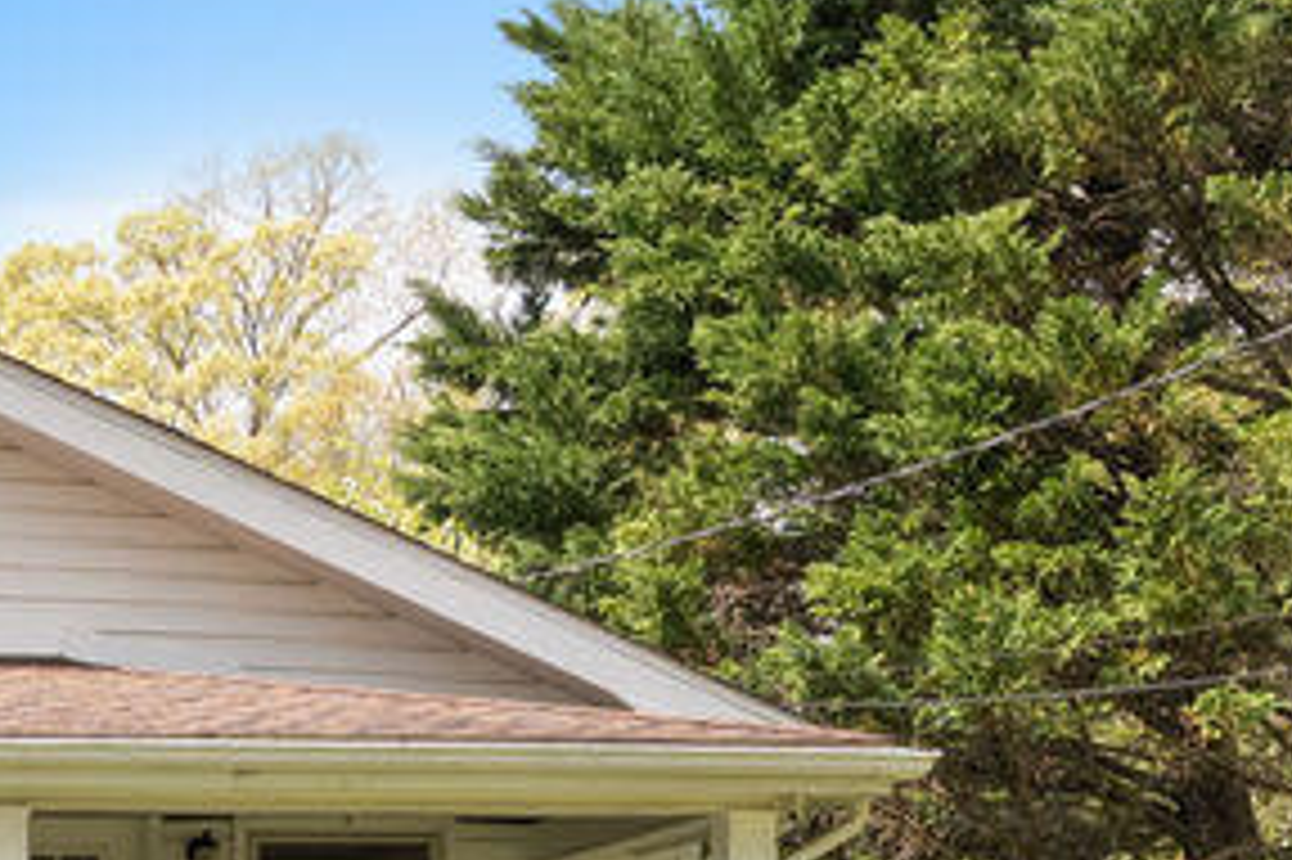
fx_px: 4483
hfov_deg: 15.3
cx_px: -590
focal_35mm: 125
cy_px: 1078
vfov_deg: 10.7
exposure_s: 1/200
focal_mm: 35
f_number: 8
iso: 400
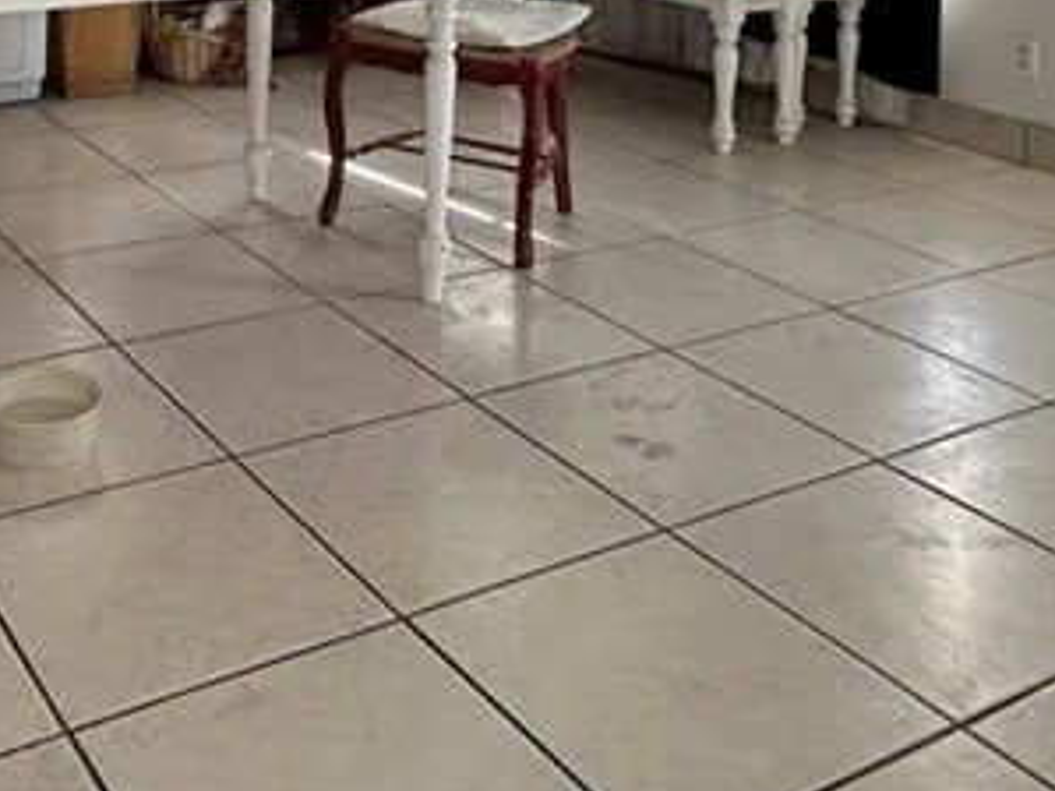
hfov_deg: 38.5
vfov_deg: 25.5
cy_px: -268
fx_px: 1462
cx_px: 243
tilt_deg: +0.7
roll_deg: -0.9
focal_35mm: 48
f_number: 2.2
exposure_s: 1/120
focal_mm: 2.22
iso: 320
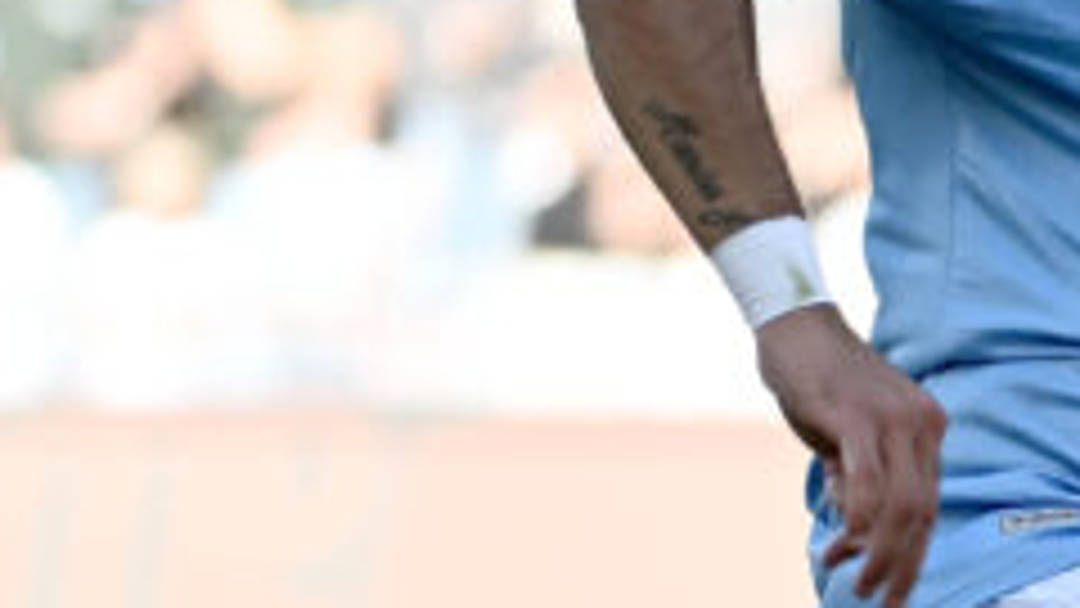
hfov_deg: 1.6
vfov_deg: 0.9
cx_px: 1629
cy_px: 603
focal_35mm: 1343
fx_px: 38460
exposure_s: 1/1000
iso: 500
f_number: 4
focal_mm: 200
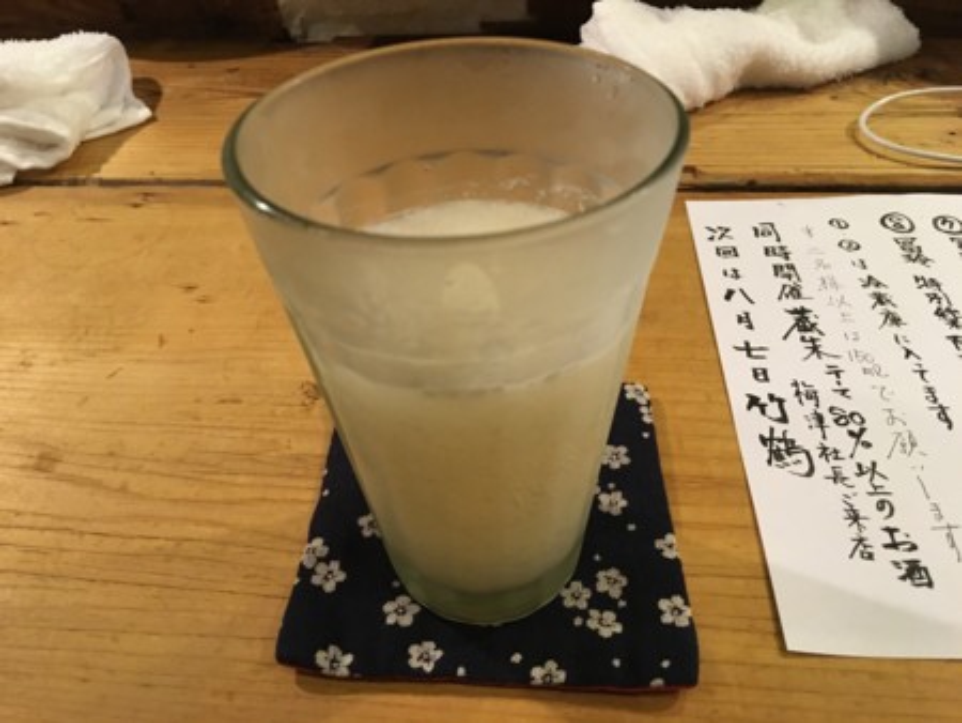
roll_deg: +3.4
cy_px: 362
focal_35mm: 29
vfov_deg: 48.3
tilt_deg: -40.1
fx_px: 806
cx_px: 481
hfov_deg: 61.6
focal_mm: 4.15
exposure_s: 1/15
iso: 80
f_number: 2.2
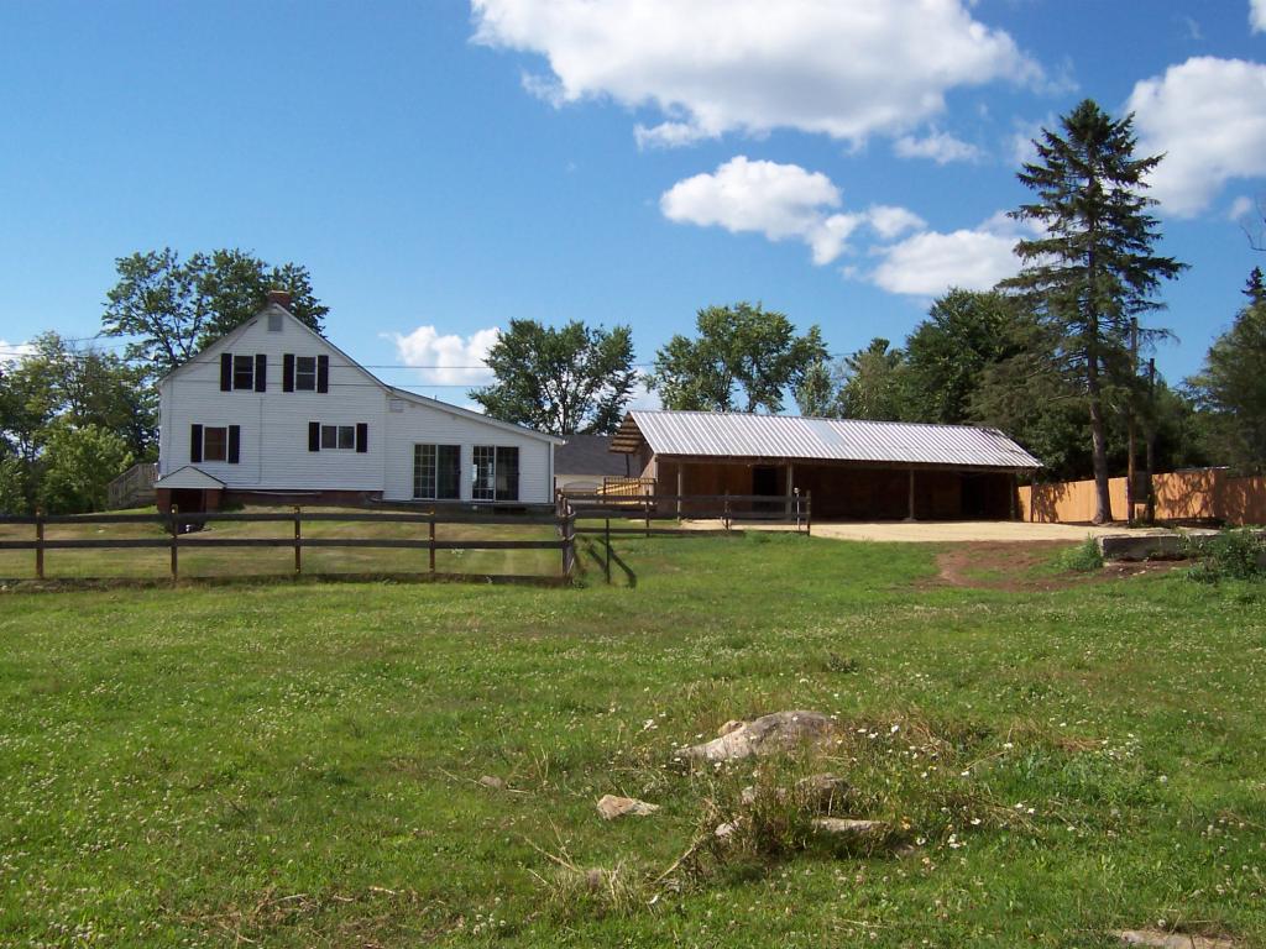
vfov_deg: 39.7
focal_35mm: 36
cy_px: 474
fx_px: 1317
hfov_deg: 51.4
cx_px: 633
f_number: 5.6
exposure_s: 1/500
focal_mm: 5.6
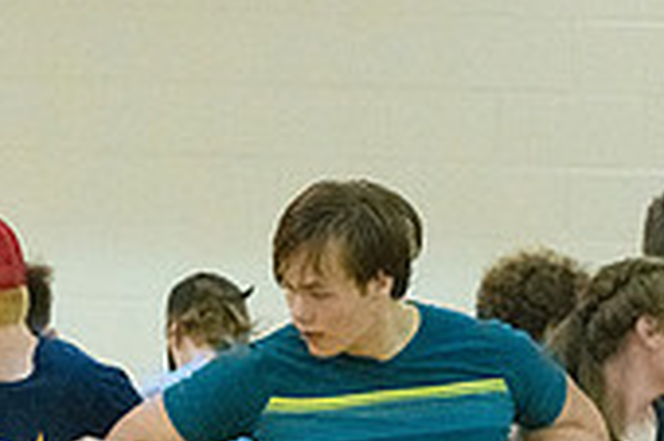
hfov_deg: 5.5
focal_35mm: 376
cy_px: 673
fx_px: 6928
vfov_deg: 3.6
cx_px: 344
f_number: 4.5
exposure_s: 1/640
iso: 6400
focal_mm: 110
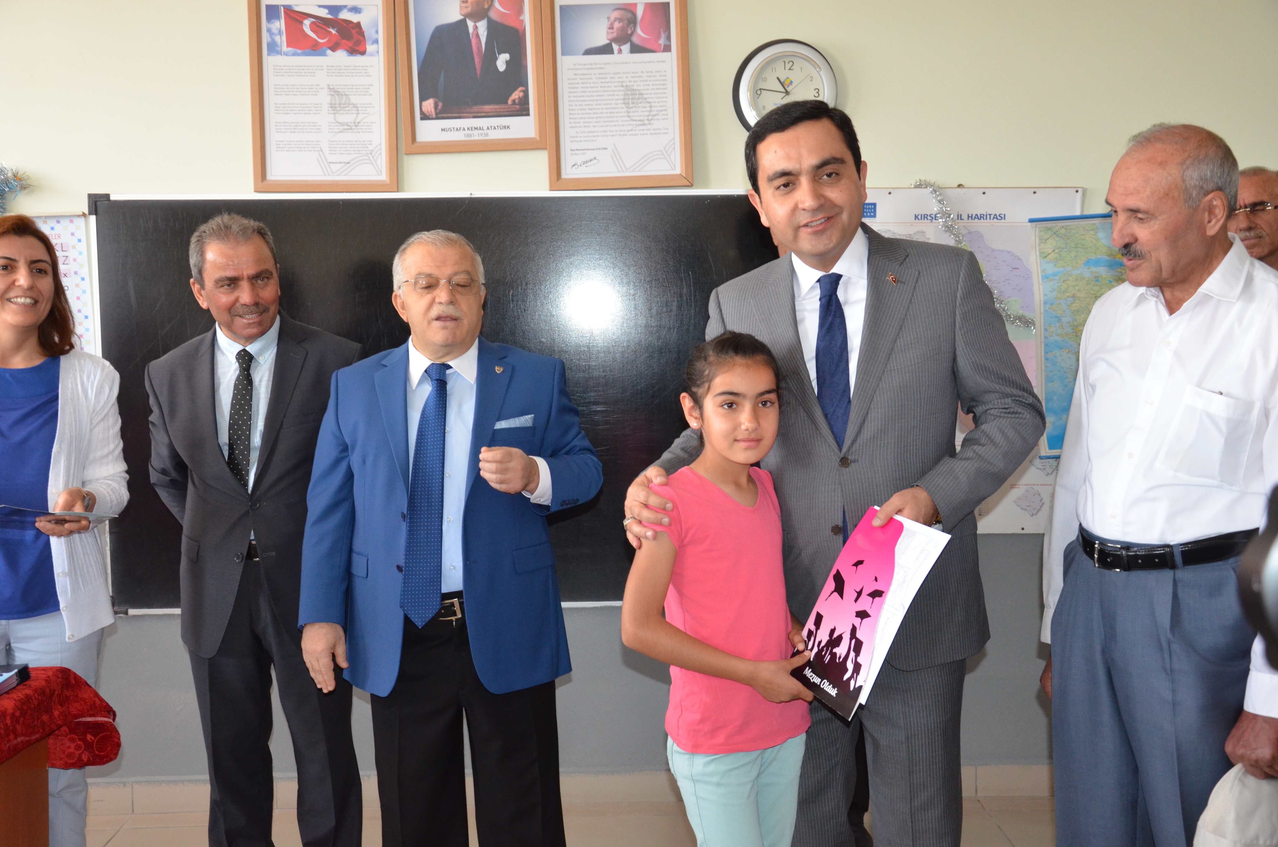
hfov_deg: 49.6
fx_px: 1382
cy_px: 424
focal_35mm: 39
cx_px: 639
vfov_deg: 34.1
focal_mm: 26
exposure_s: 1/60
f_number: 5.6
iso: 1600
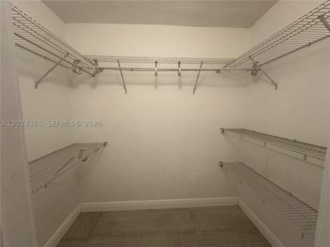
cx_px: 165
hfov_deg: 102.1
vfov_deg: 85.7
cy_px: 124
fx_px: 133
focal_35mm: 14
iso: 320
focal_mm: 2.22
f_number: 2.2
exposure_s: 1/60
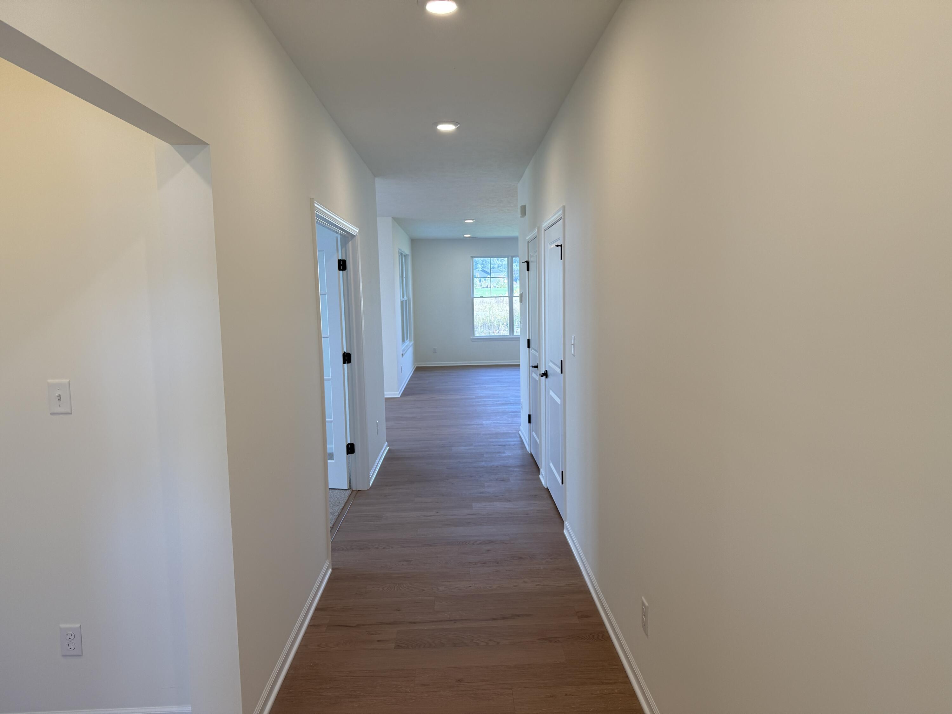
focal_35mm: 24
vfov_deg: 56.8
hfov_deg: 71.6
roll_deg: +1.1
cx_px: 476
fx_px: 660
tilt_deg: -4.8
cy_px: 357
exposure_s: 1/231
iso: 125
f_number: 1.78
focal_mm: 6.76
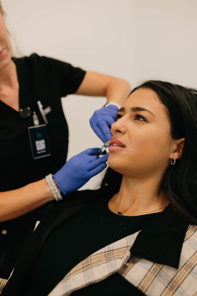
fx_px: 288
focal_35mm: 35
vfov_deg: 54.5
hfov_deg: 37.8
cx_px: 98
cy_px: 148
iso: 125
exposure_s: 1/100
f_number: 2.2
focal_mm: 35
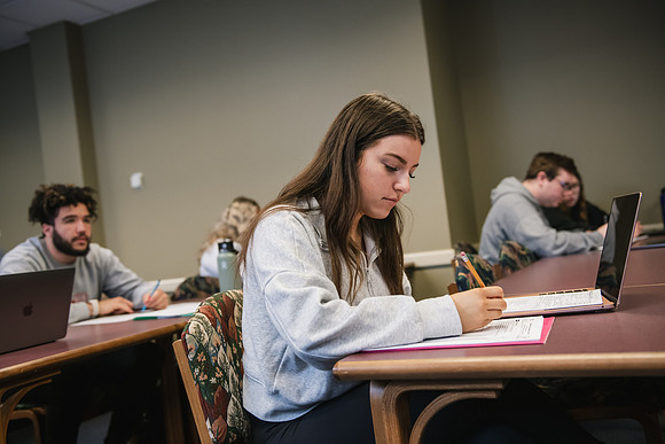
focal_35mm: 36
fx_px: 665
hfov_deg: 53.1
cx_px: 332
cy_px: 222
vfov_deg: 36.9
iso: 1250
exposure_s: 1/200
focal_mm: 36
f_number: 3.2
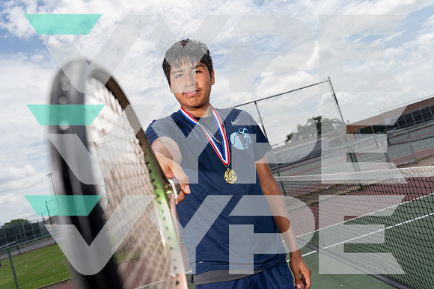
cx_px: 217
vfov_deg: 40.0
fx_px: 398
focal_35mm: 33
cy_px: 144
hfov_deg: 57.2
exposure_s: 1/1250
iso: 250
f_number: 6.3
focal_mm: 33
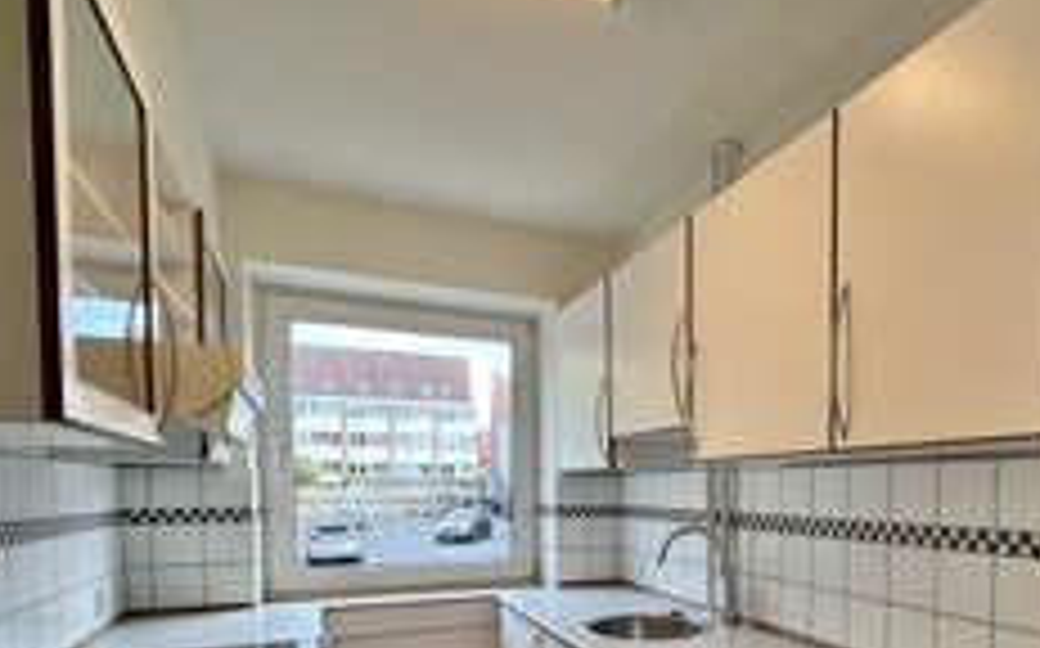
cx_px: 682
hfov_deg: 72.9
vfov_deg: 48.0
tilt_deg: -2.9
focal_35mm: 24
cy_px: 522
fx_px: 680
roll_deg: -0.2
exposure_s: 1/100
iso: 64
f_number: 2.2
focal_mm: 2.22
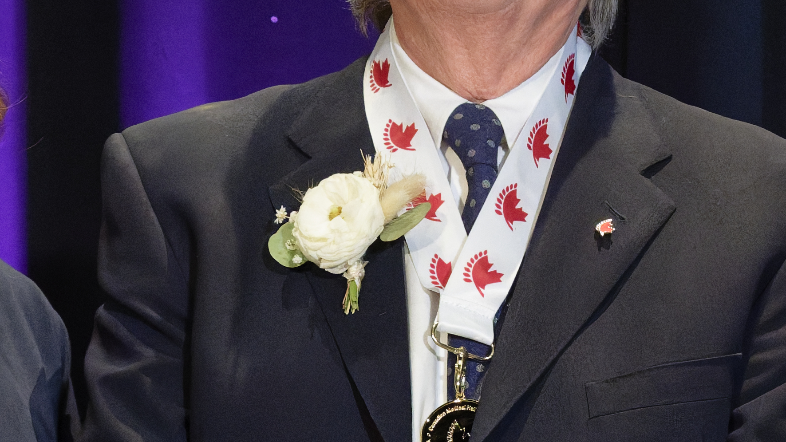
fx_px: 3510
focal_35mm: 168
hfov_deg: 12.8
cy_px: 597
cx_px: 397
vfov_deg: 7.1
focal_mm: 34.5
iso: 8000
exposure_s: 1/160
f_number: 4
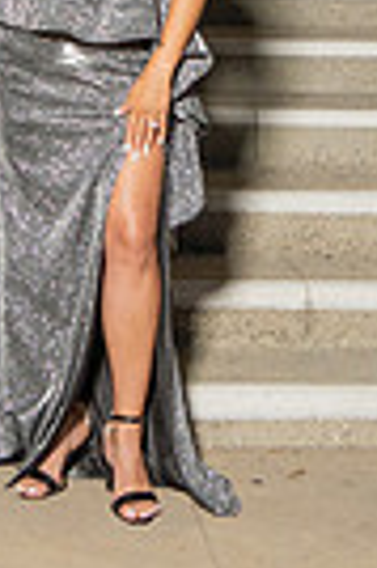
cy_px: -285
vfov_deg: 14.0
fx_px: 2173
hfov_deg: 9.8
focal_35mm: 138
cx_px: -36
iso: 400
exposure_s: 1/200
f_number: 4
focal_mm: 24
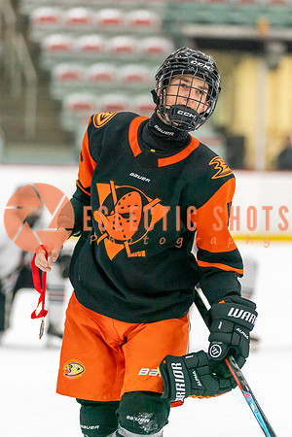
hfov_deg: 6.2
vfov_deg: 9.3
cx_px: 146
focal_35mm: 221
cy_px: 218
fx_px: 2683
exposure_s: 1/1250
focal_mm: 147
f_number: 2.8
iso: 3200
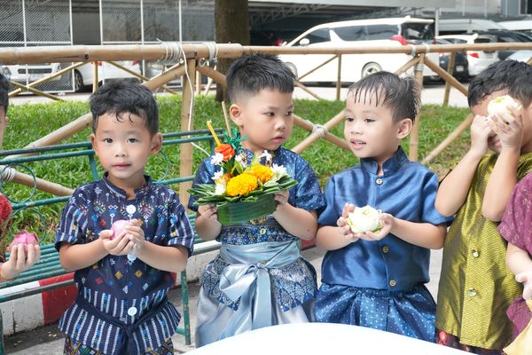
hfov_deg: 36.9
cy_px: 178
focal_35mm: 54
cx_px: 266
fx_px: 798
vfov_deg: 25.1
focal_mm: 36
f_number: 7.1
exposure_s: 1/200
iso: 1000
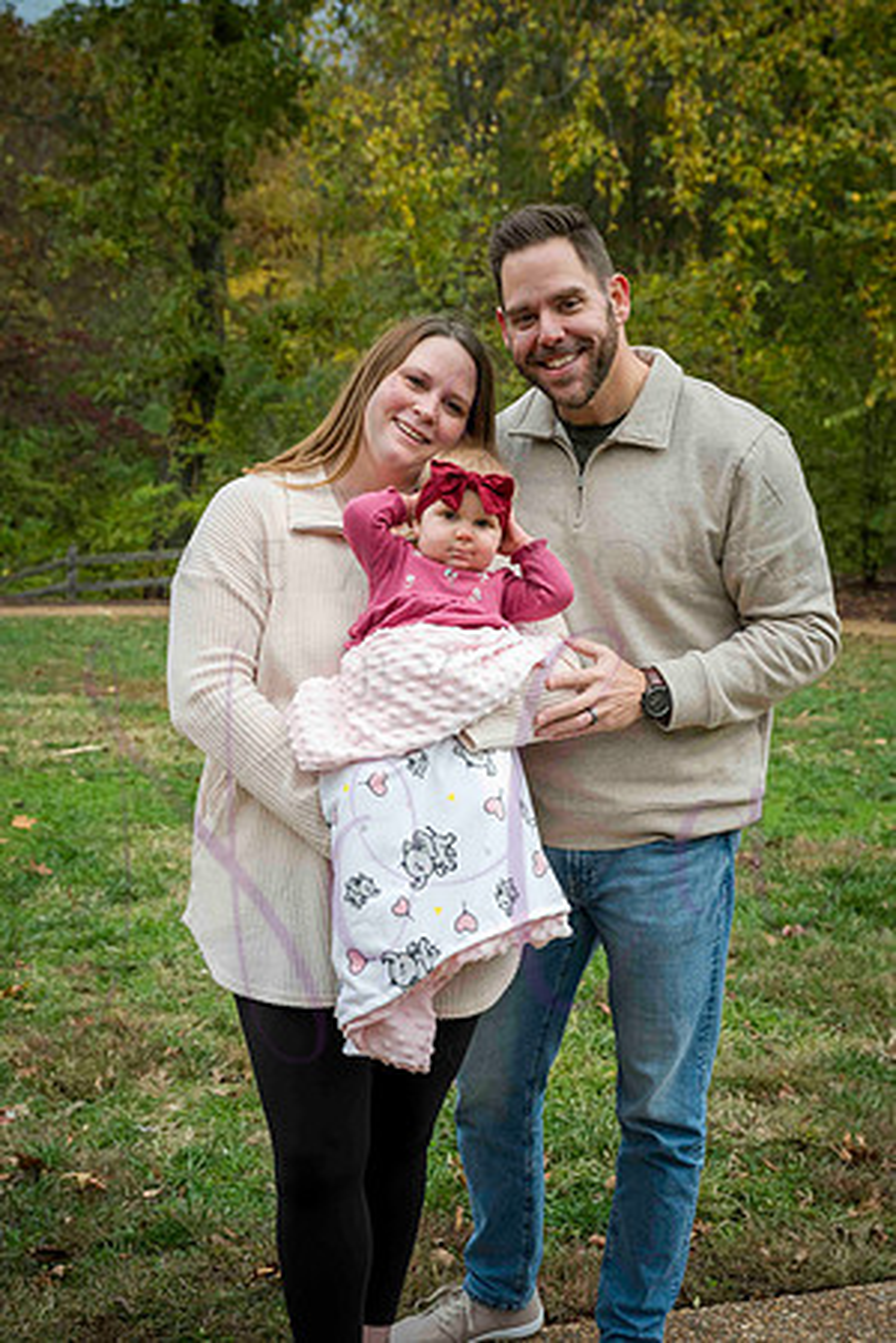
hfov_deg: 28.1
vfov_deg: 41.1
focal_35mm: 48
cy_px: 672
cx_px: 448
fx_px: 1792
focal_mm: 48
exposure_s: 1/500
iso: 400
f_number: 5.6
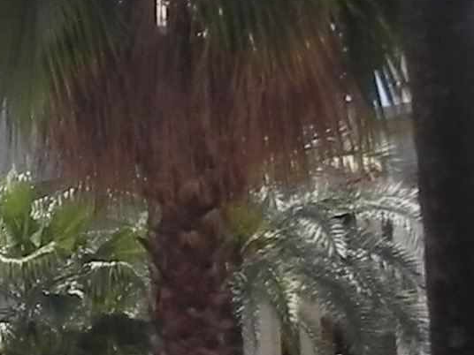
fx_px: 2424
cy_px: 510
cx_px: -828
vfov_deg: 8.2
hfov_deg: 9.4
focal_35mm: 177
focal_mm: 4.6
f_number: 6.3
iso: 160
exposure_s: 1/314
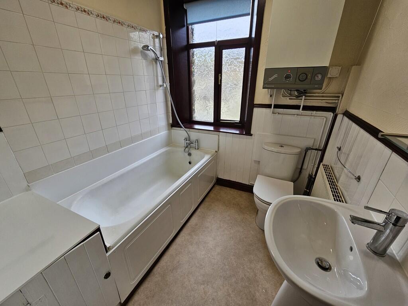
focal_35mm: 13
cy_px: 153
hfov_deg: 106.2
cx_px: 204
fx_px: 153
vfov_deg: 89.9
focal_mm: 2.2
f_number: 2.2
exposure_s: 1/100
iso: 64
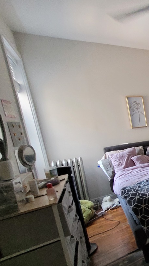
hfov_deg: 29.2
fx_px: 176
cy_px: 142
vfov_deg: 74.0
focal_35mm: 25
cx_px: 221
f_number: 2.2
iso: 320
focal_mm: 1.74
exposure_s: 1/30
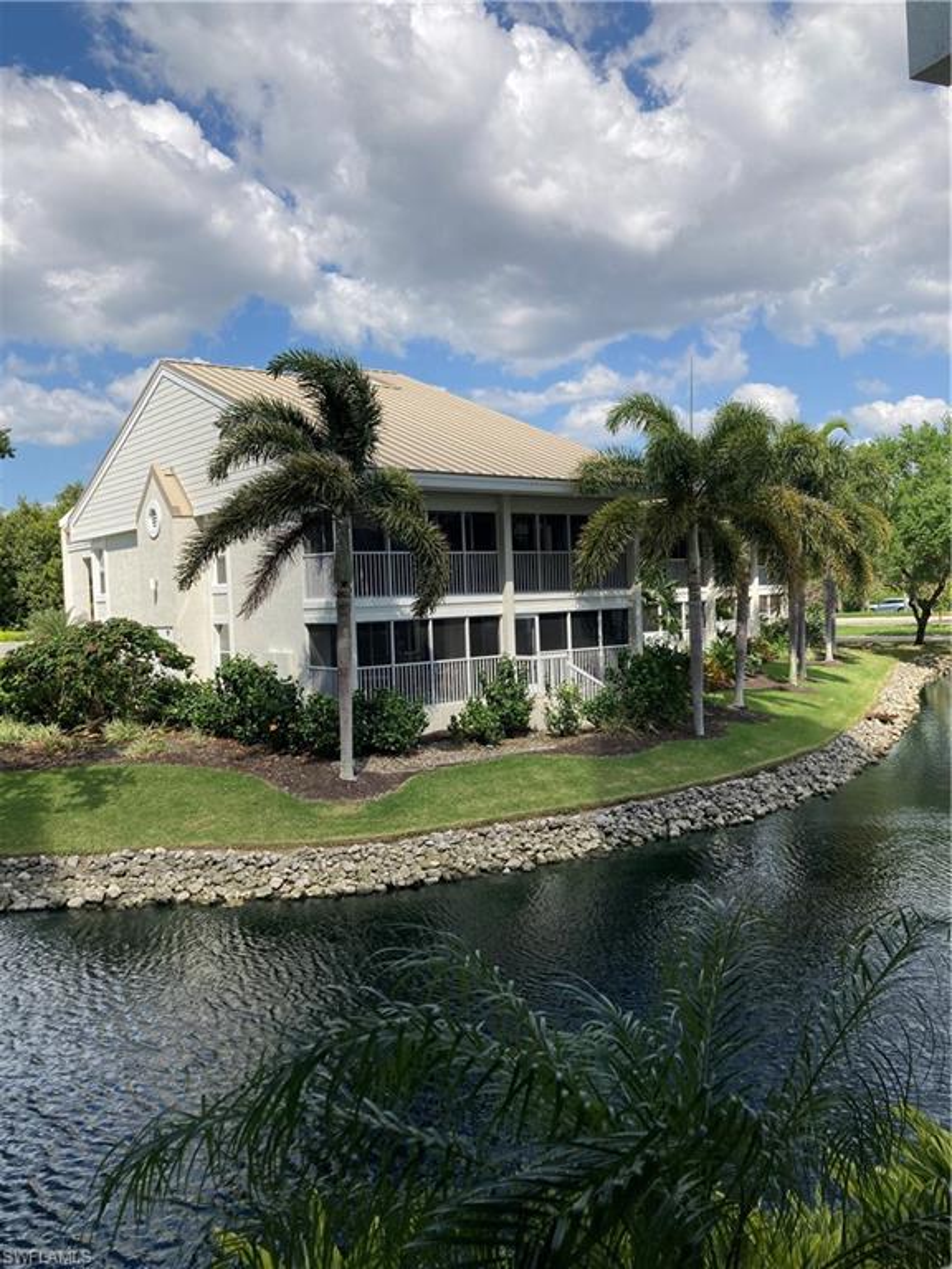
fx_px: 1027
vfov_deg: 63.4
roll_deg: +1.4
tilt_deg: -0.8
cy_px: 634
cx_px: 476
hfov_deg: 49.7
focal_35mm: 28
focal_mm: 3.99
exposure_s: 1/2114
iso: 20
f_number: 1.8
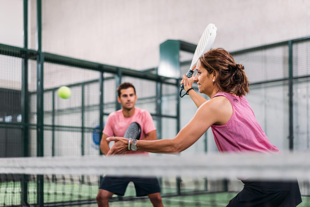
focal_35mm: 50
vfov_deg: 27.0
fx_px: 431
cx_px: 155
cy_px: 104
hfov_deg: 39.6
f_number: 2
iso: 1000
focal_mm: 50
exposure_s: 1/320
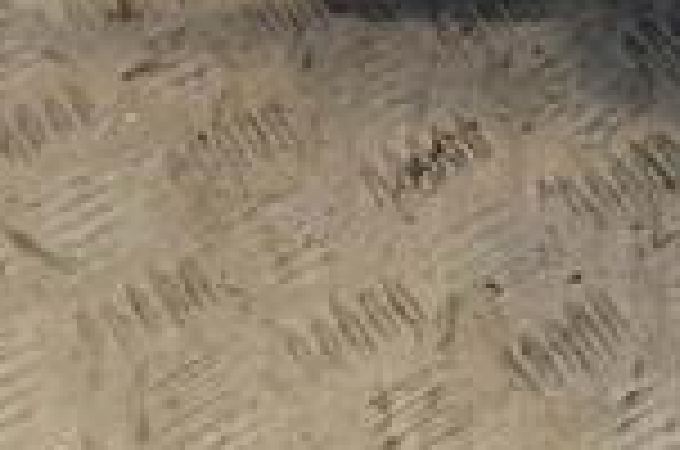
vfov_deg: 9.5
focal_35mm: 140
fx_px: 2639
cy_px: -234
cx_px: 1337
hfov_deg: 12.9
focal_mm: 22
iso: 800
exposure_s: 1/200
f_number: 7.1
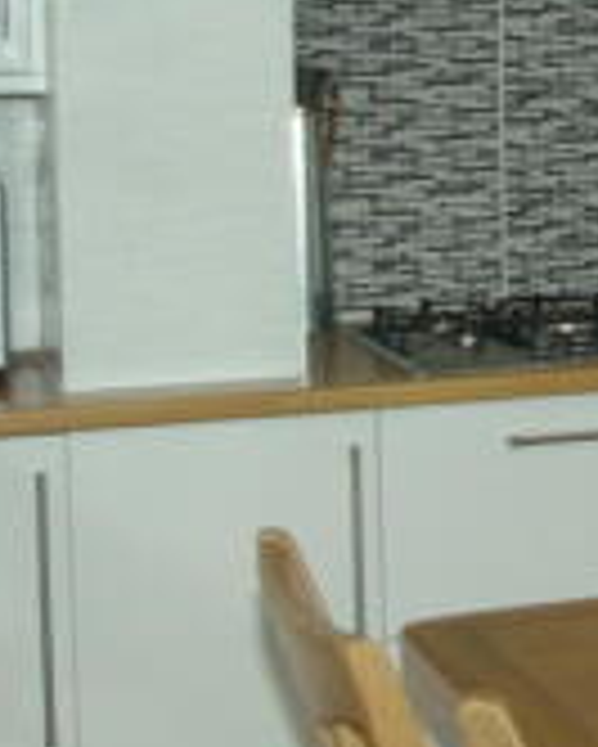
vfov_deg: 18.9
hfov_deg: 14.2
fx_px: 2210
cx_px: 944
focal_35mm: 100
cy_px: 104
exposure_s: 1/30
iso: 200
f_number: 4
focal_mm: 18
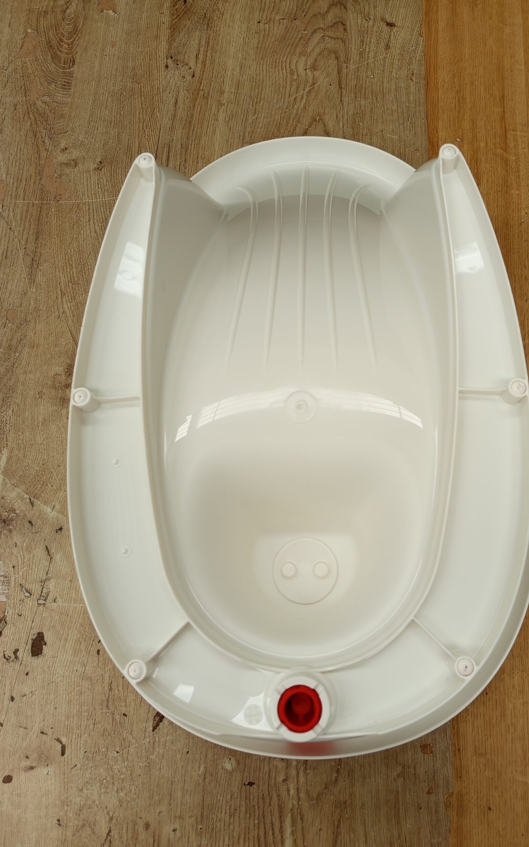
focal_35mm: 26
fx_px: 600
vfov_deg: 70.4
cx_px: 311
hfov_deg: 47.4
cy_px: 425
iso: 72
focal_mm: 5.24
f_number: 1.7
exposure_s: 1/100
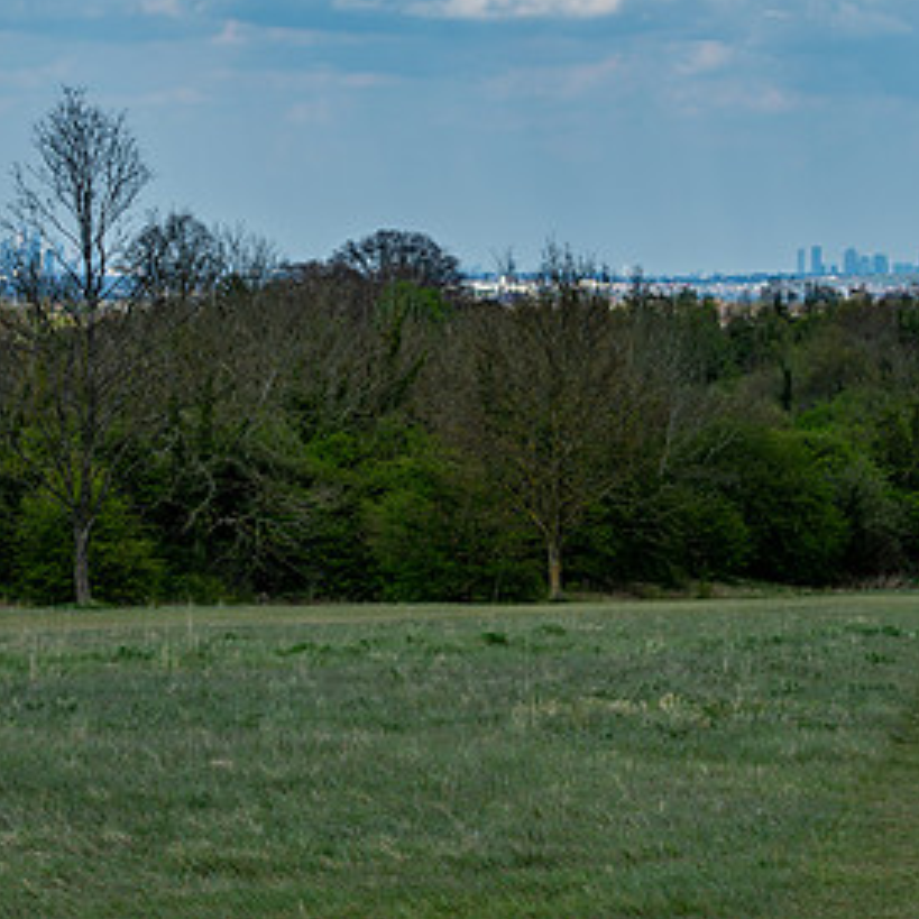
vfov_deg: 10.5
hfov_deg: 10.5
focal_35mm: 167
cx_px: 353
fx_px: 5016
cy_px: 273
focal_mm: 92
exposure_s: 1/100
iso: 100
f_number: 14
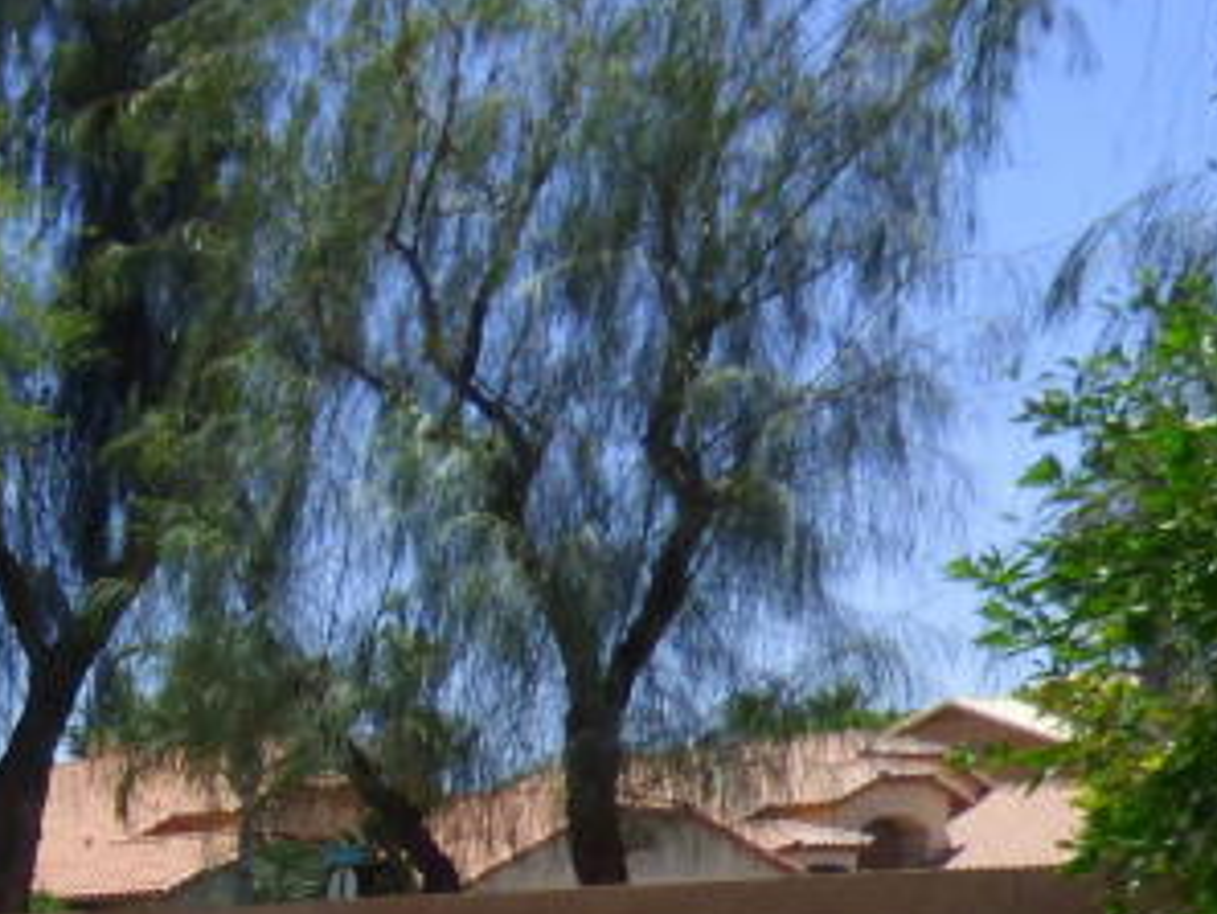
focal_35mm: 69
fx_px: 2427
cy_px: 1398
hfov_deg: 21.5
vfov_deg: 18.7
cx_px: -795
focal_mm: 3.58
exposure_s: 1/1600
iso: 100
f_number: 3.5
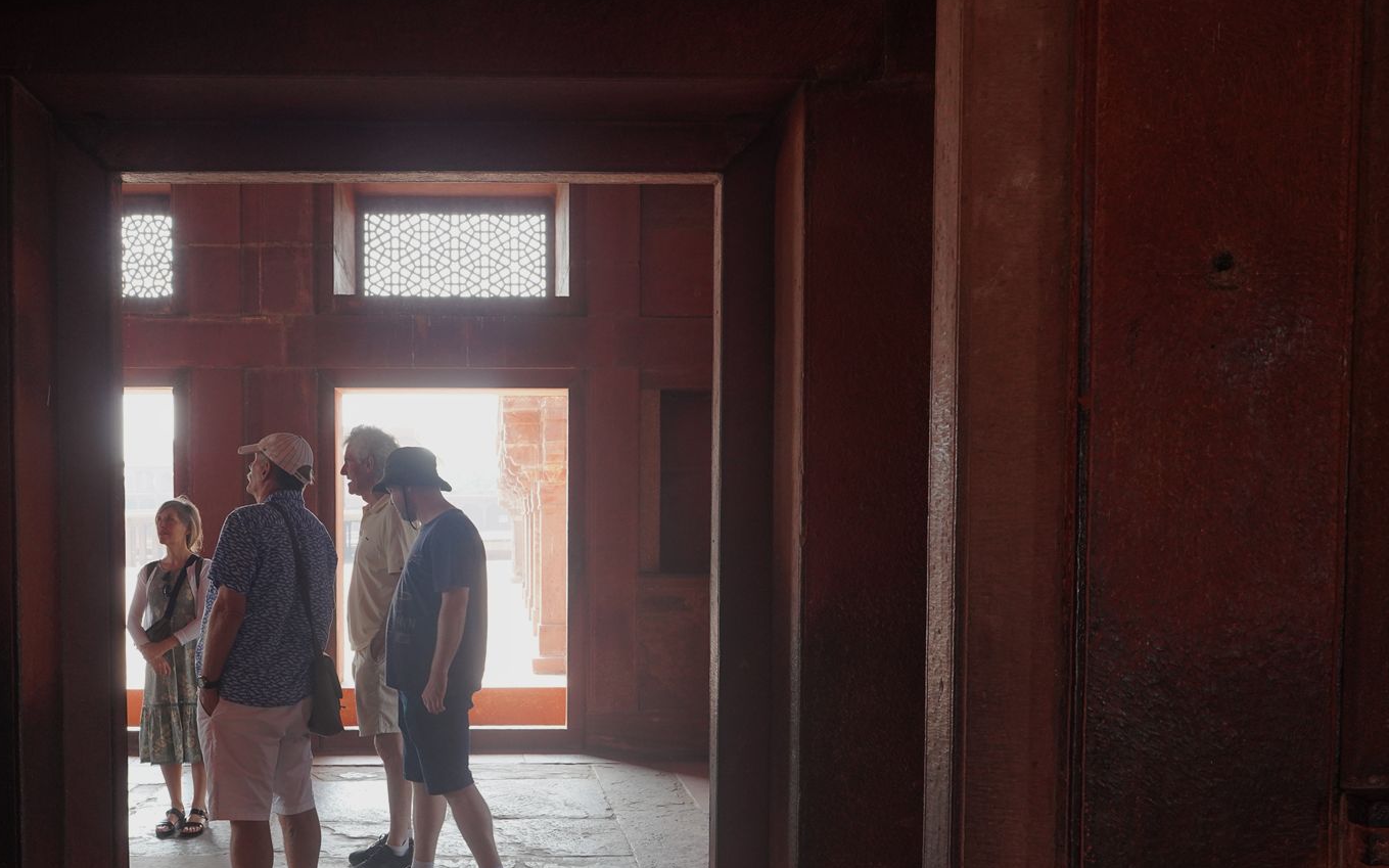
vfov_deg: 35.0
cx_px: 506
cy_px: 579
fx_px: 1363
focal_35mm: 36
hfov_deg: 53.3
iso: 800
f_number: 8
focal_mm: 24
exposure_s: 1/100
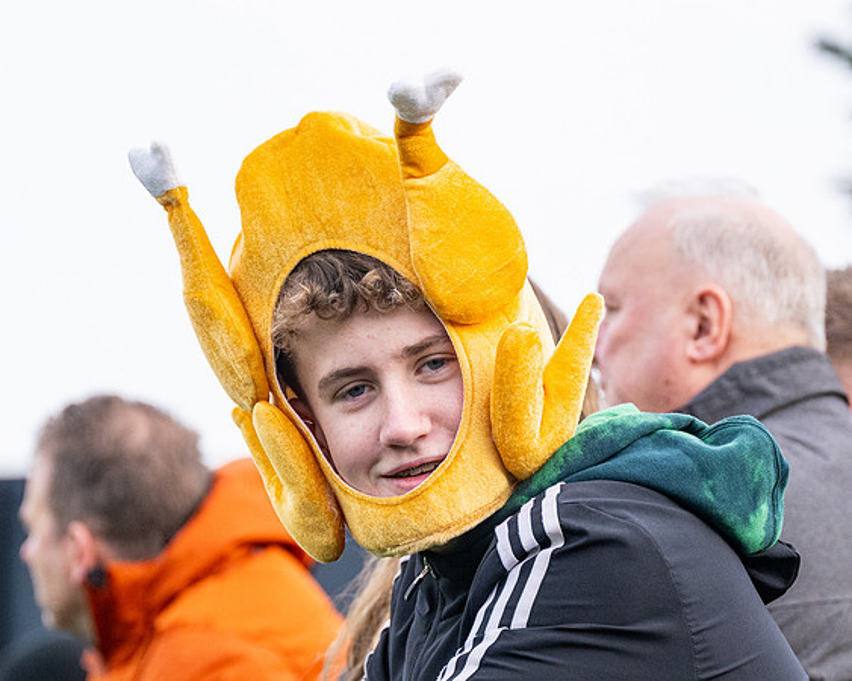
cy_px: 297
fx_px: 5179
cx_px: 385
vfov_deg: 7.5
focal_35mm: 205
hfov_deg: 9.4
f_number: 4
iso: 800
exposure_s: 1/1600
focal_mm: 98
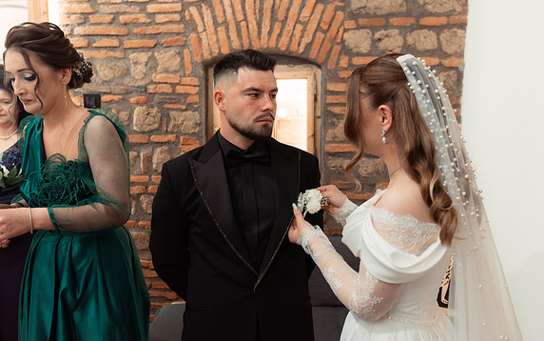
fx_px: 460
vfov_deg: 40.6
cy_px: 176
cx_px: 275
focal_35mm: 31
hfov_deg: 61.2
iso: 2500
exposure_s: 1/200
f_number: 2.8
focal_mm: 30
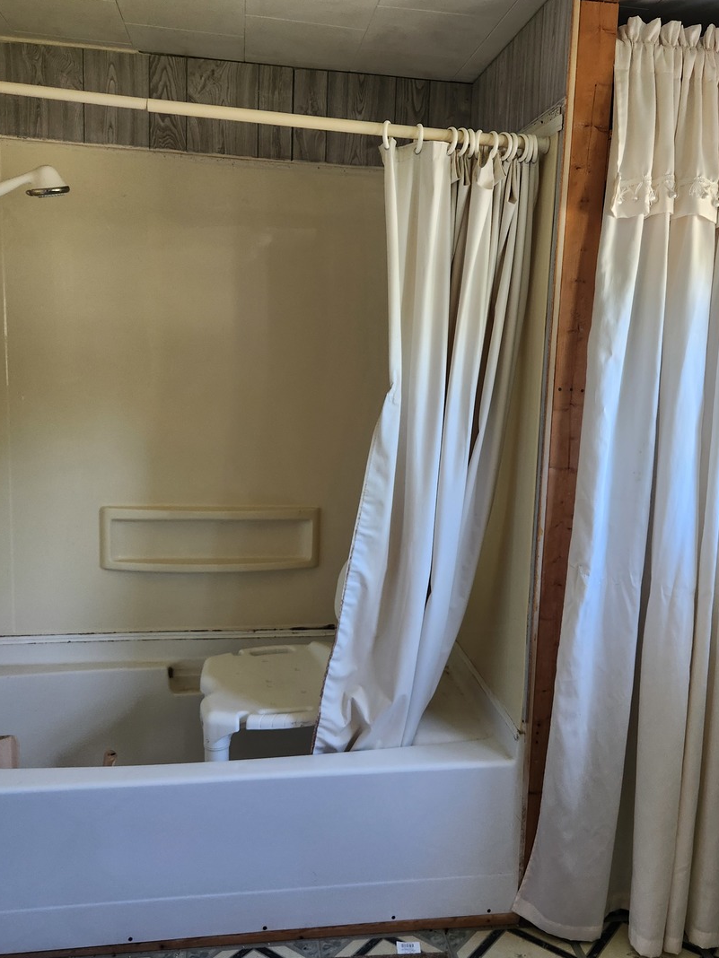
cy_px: 481
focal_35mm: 31
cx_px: 390
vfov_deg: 58.4
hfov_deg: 45.4
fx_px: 859
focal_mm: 5.4
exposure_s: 1/120
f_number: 1.8
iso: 160
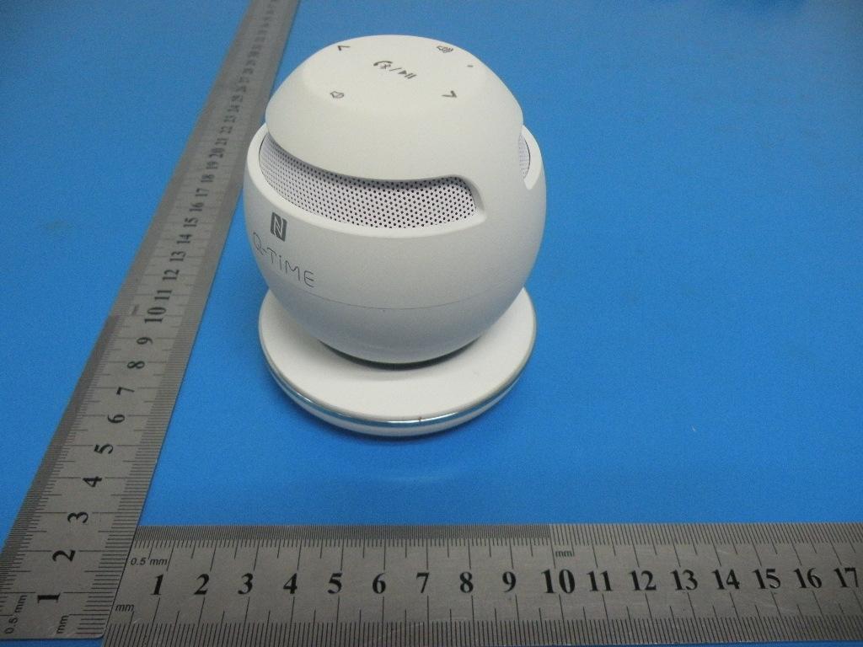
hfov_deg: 65.3
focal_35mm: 27
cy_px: 324
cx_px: 432
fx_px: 673
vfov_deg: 51.4
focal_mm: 4.7
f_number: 2.8
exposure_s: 1/57.7
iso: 400
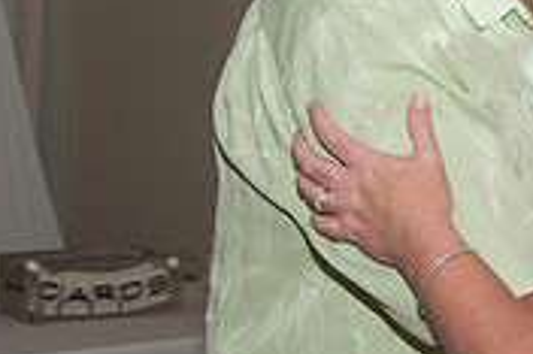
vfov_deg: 7.7
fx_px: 2633
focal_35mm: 178
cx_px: 597
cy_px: 62
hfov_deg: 11.4
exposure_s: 1/250
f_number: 5.6
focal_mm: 36
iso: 400
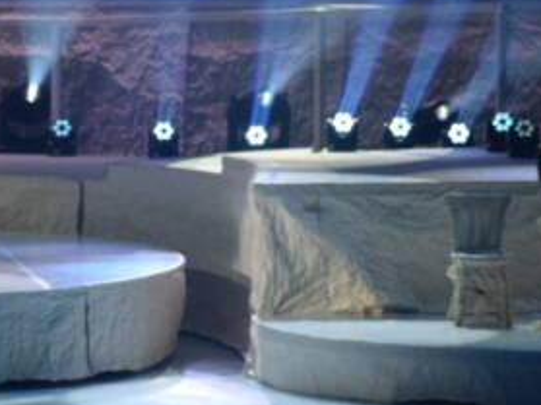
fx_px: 9264
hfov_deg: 3.3
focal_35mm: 593
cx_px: -239
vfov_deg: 2.5
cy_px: 447
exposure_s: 1/500
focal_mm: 112
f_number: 5.6
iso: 2000
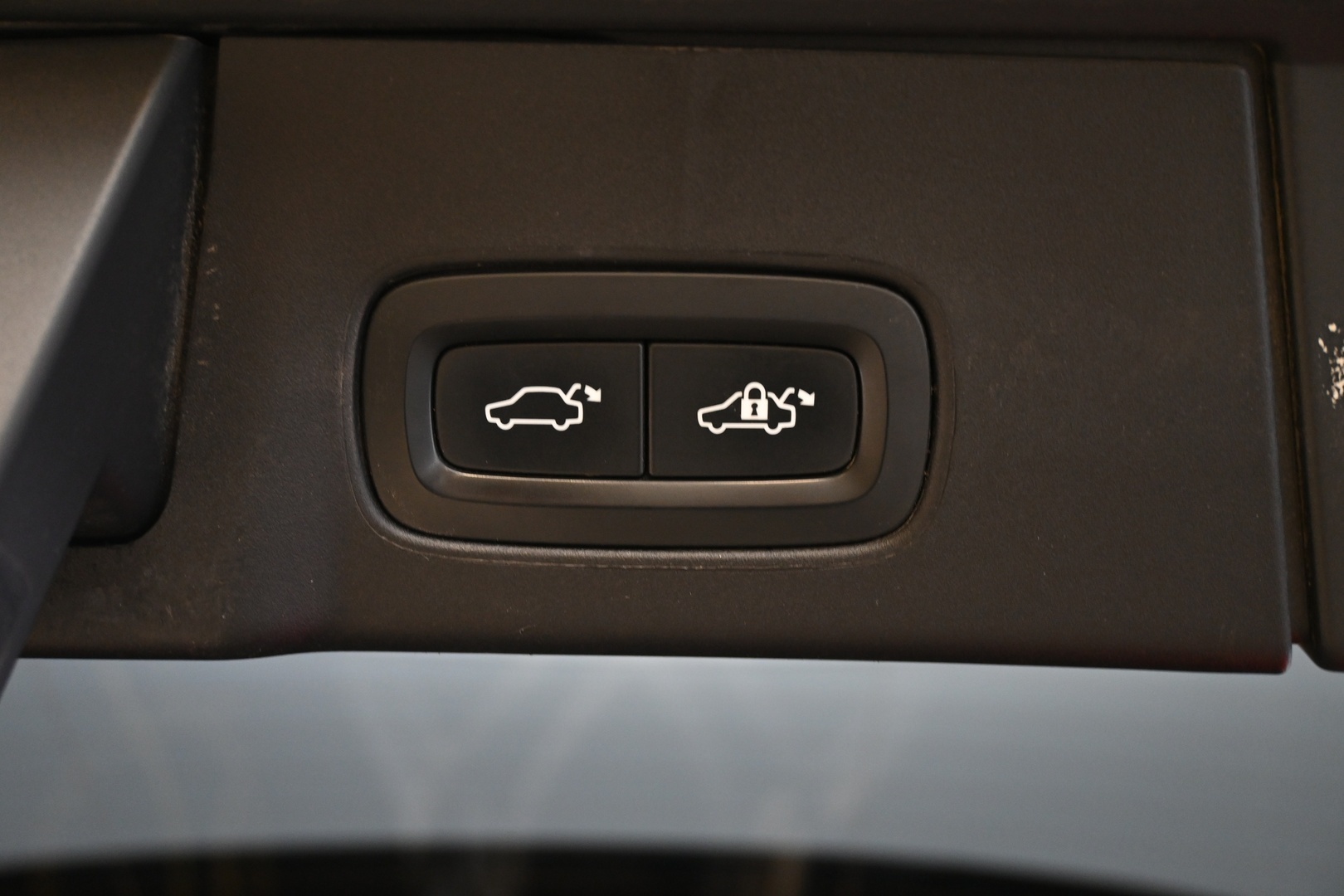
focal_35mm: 44
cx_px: 672
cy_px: 448
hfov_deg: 45.0
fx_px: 1624
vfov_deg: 30.8
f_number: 4.8
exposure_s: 1/50
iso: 1600
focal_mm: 29
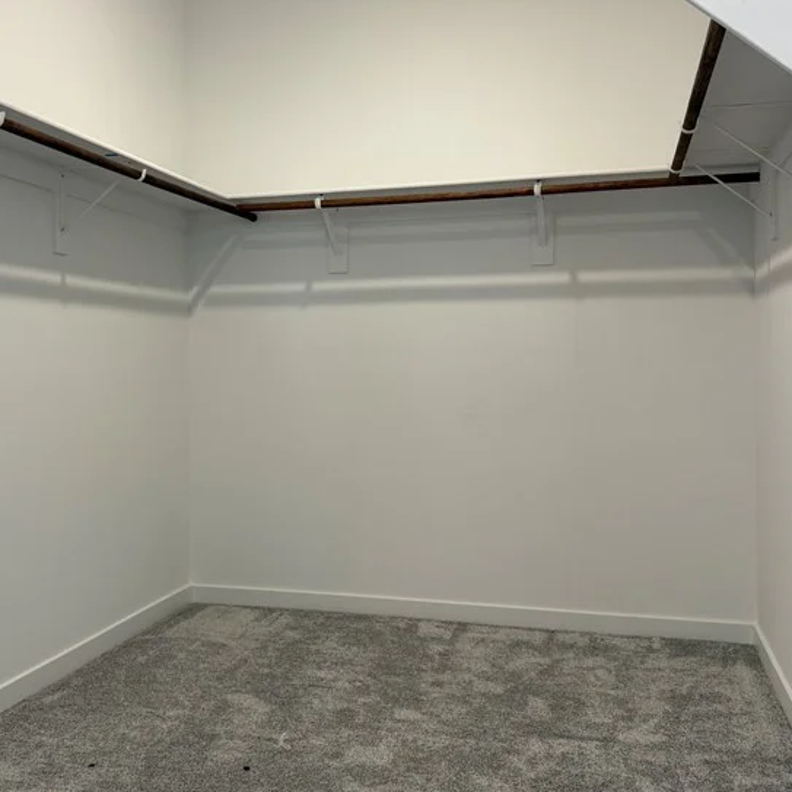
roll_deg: +0.0
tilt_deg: -0.3
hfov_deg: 41.4
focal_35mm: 40
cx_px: 280
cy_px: 368
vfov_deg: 41.8
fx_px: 1035
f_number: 1.78
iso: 160
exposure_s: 1/120
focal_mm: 6.76
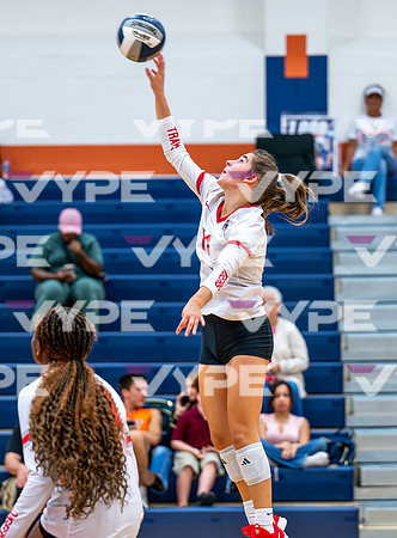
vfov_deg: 10.9
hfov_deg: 8.1
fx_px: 2812
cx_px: 209
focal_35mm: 182
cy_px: 268
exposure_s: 1/800
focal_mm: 120
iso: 3200
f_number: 2.8
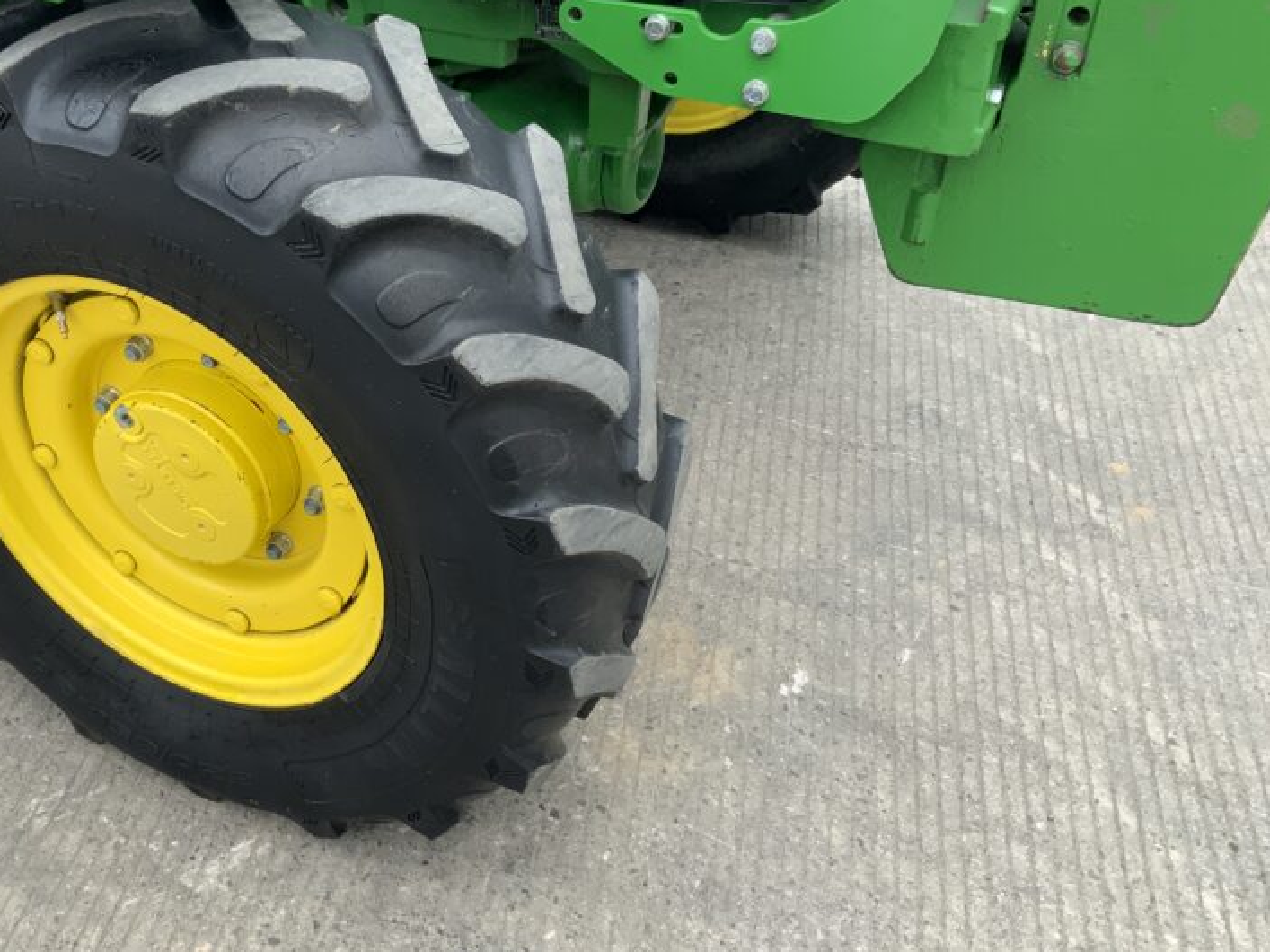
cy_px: 426
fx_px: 1541
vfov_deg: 34.3
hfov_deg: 43.7
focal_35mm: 42
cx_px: 361
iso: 16
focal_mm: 3
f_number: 1.8
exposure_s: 1/206
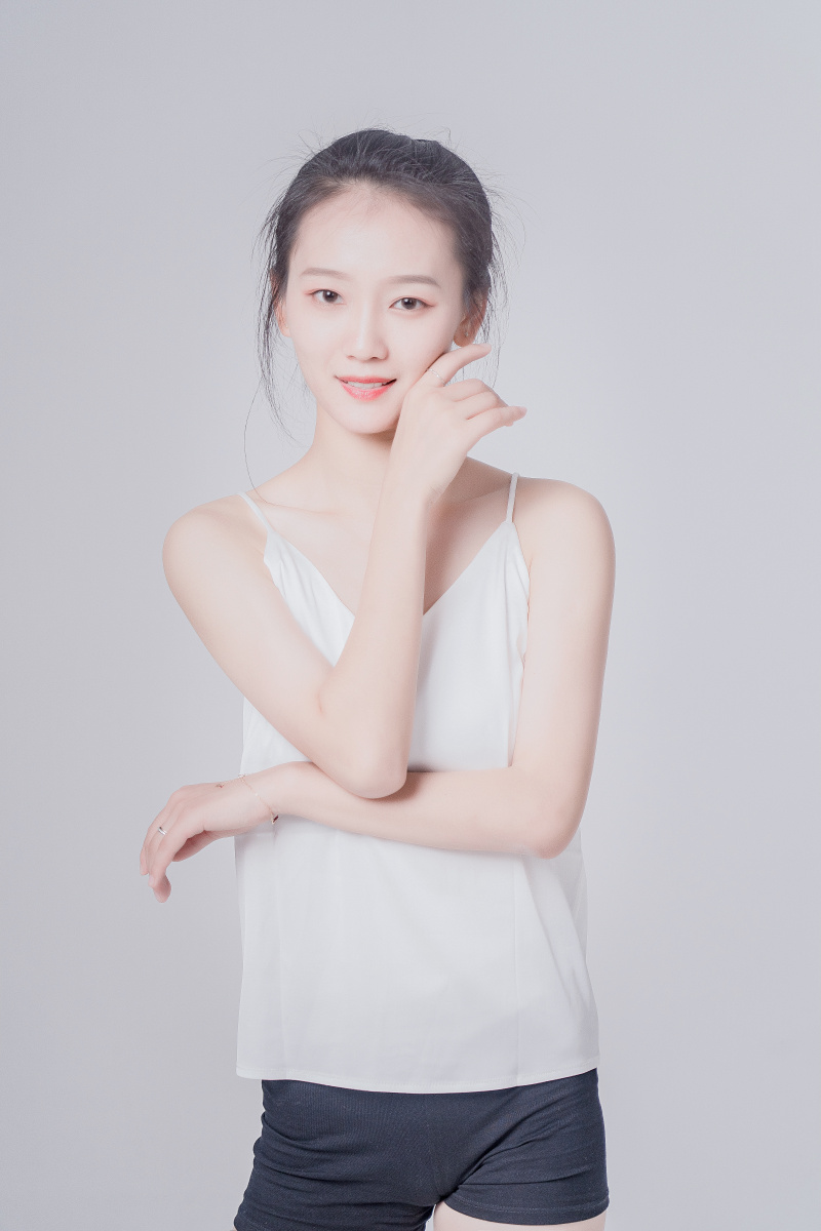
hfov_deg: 13.0
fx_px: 3592
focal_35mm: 105
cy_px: 616
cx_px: 410
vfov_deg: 19.5
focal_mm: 105
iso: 250
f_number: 4
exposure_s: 1/1250
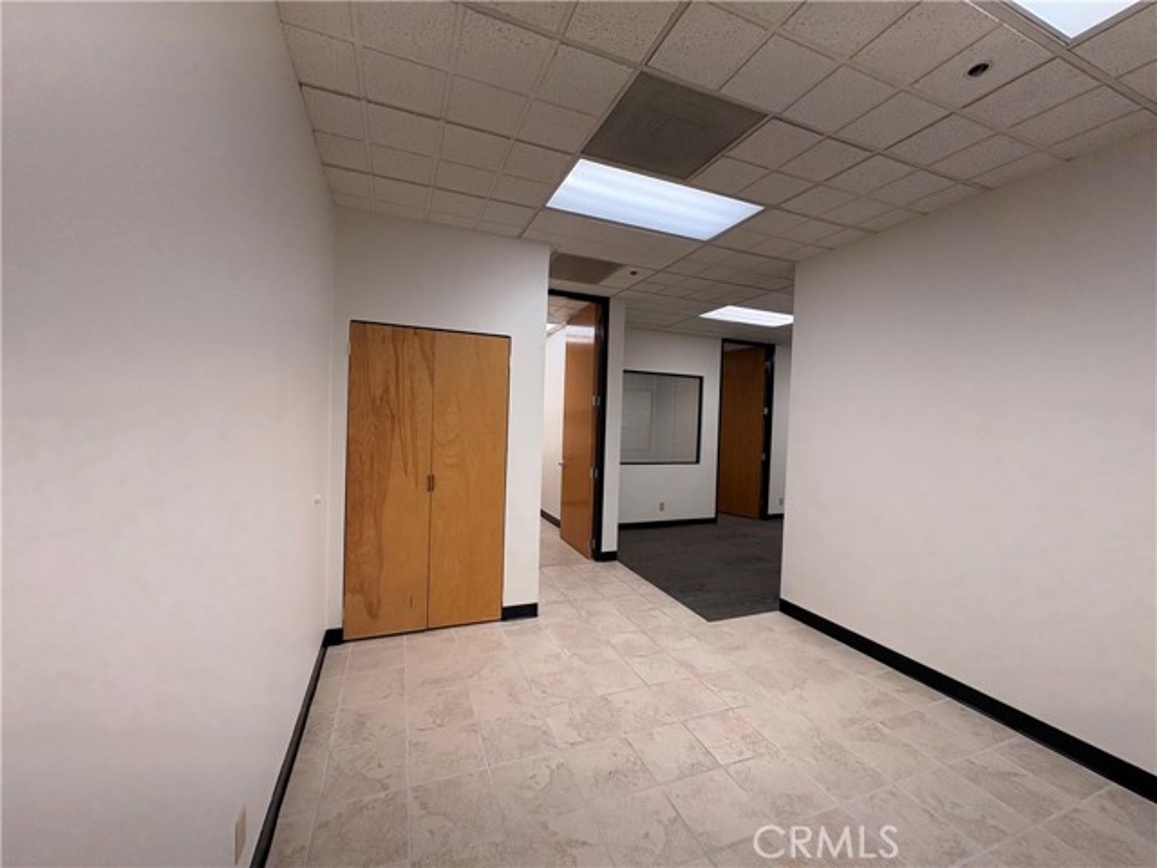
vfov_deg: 85.7
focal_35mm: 14
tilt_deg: -0.7
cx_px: 578
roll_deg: -1.3
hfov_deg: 102.1
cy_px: 434
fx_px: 468
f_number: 2.2
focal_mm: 2.22
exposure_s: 1/120
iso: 125
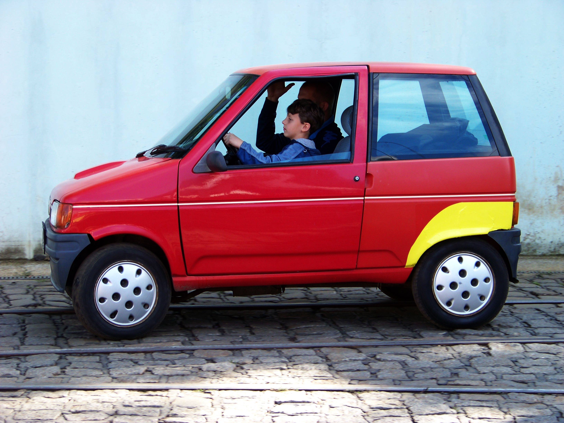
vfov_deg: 14.0
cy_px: 212
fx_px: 1727
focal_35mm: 106
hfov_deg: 18.5
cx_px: 282
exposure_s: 1/100
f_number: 3.2
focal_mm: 17.6
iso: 64
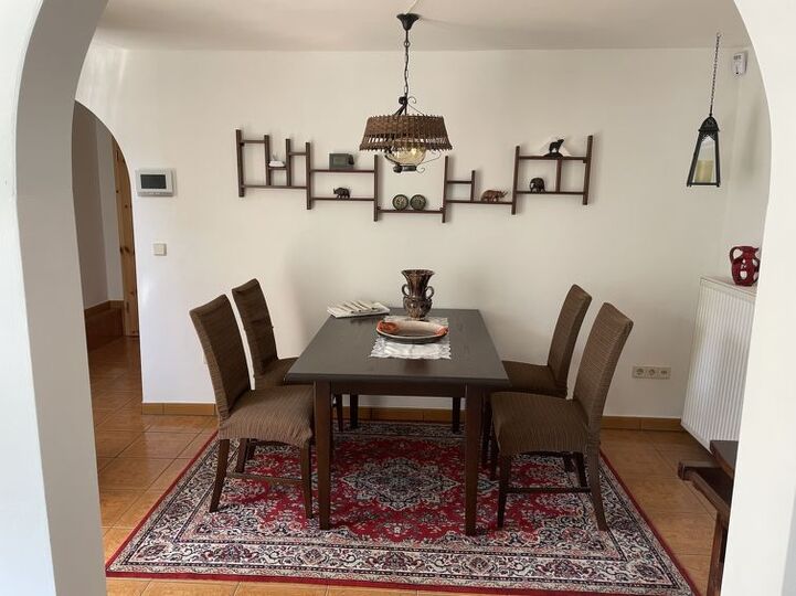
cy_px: 298
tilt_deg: -10.0
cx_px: 398
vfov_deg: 53.0
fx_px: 598
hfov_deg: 67.3
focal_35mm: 26
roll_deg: -0.8
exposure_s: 1/97
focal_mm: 4.2
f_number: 1.6
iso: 125
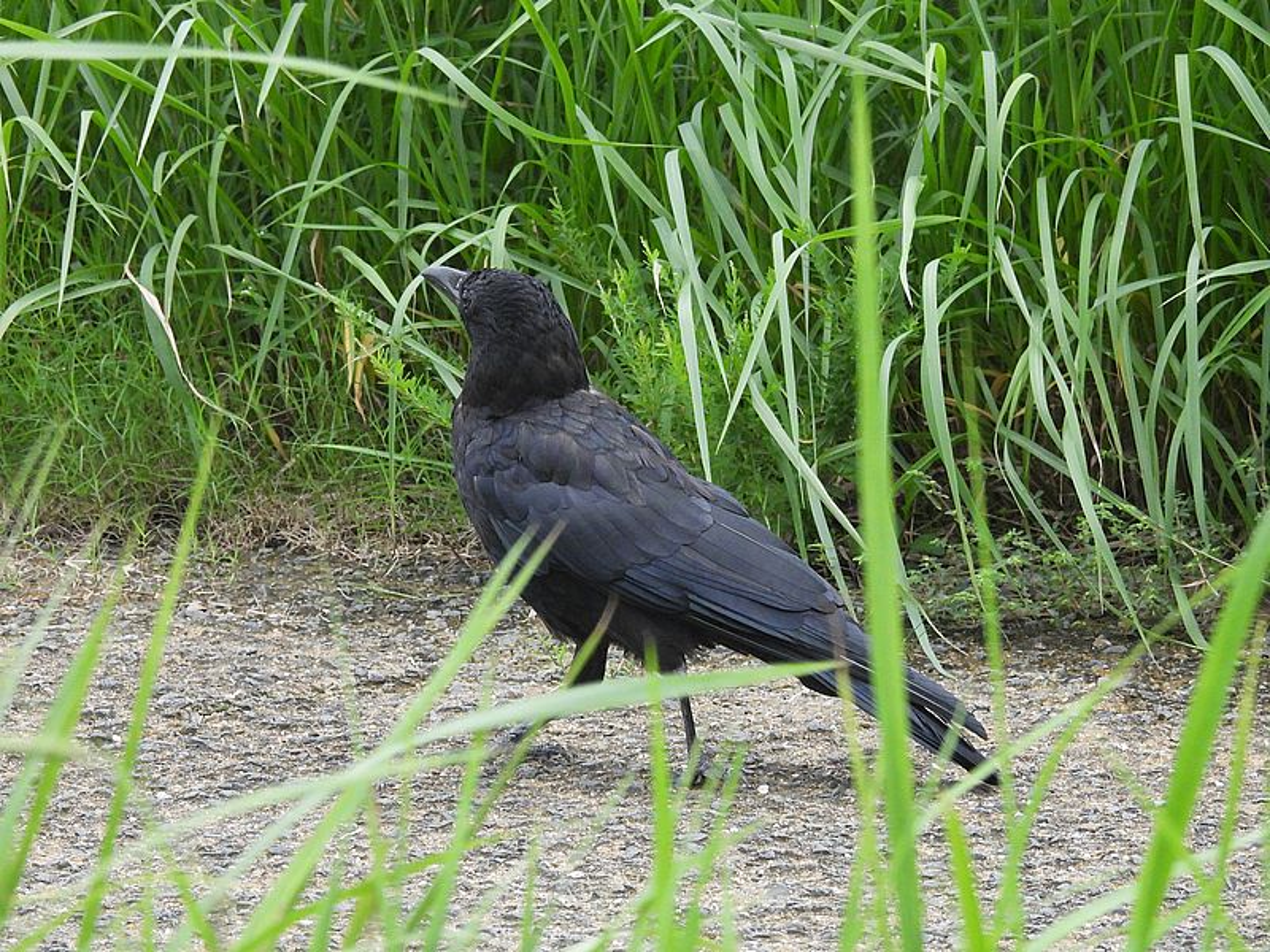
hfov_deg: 6.6
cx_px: 635
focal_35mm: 300
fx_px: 11006
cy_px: 476
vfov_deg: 5.0
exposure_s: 1/1600
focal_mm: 53.5
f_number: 5
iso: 800
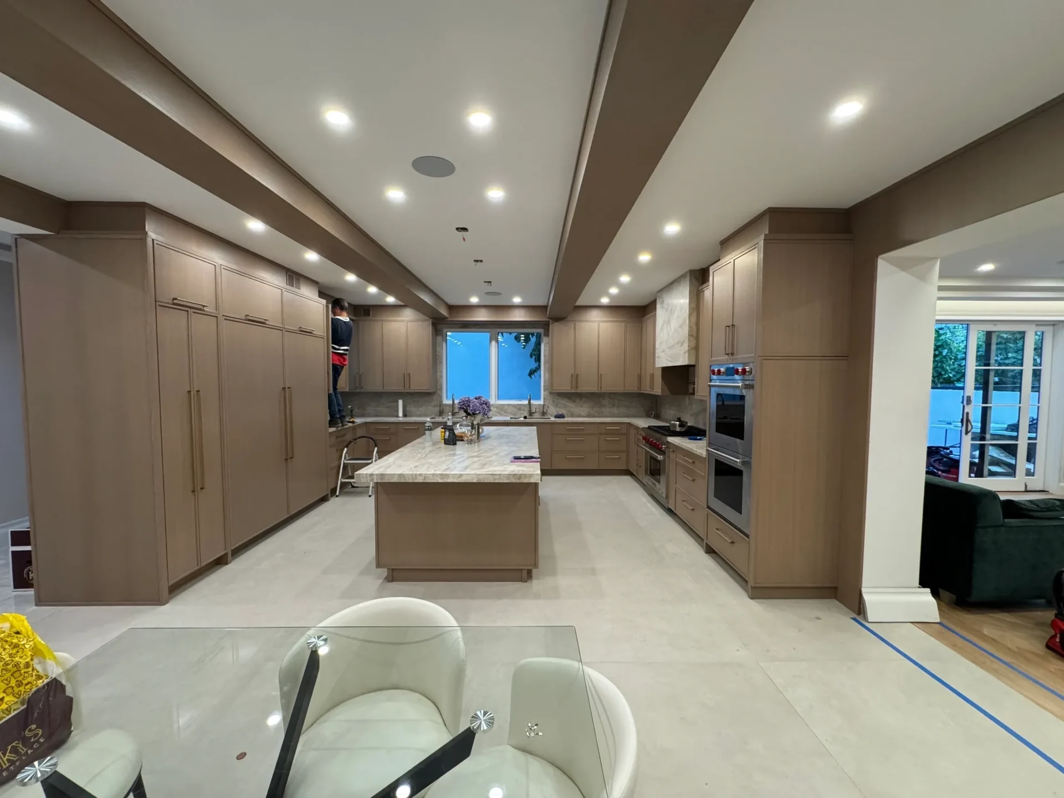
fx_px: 430
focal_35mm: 14
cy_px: 399
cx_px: 532
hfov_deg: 102.1
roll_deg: +0.2
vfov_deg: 85.7
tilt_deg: -3.3
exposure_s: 1/120
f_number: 2.2
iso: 320
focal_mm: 2.22
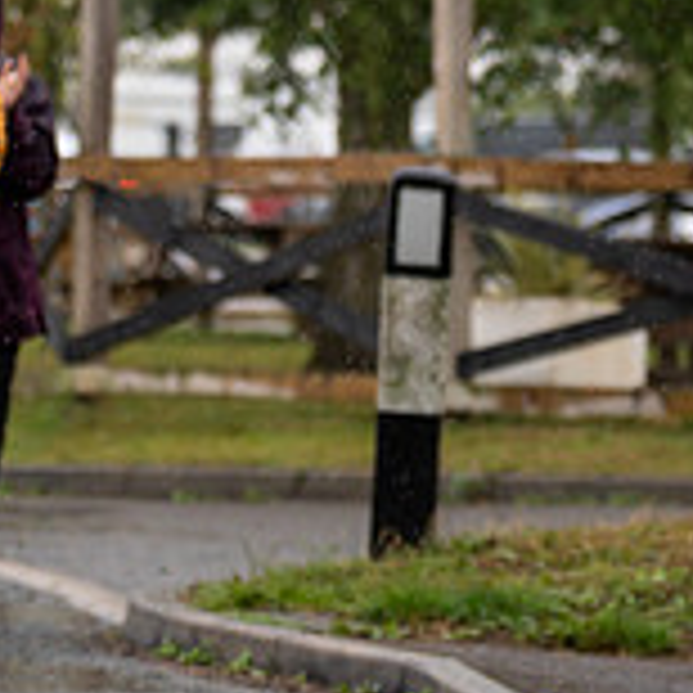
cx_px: -726
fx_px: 8516
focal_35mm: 376
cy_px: 11
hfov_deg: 4.6
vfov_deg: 4.7
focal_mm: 84
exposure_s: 1/1000
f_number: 3.2
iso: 160
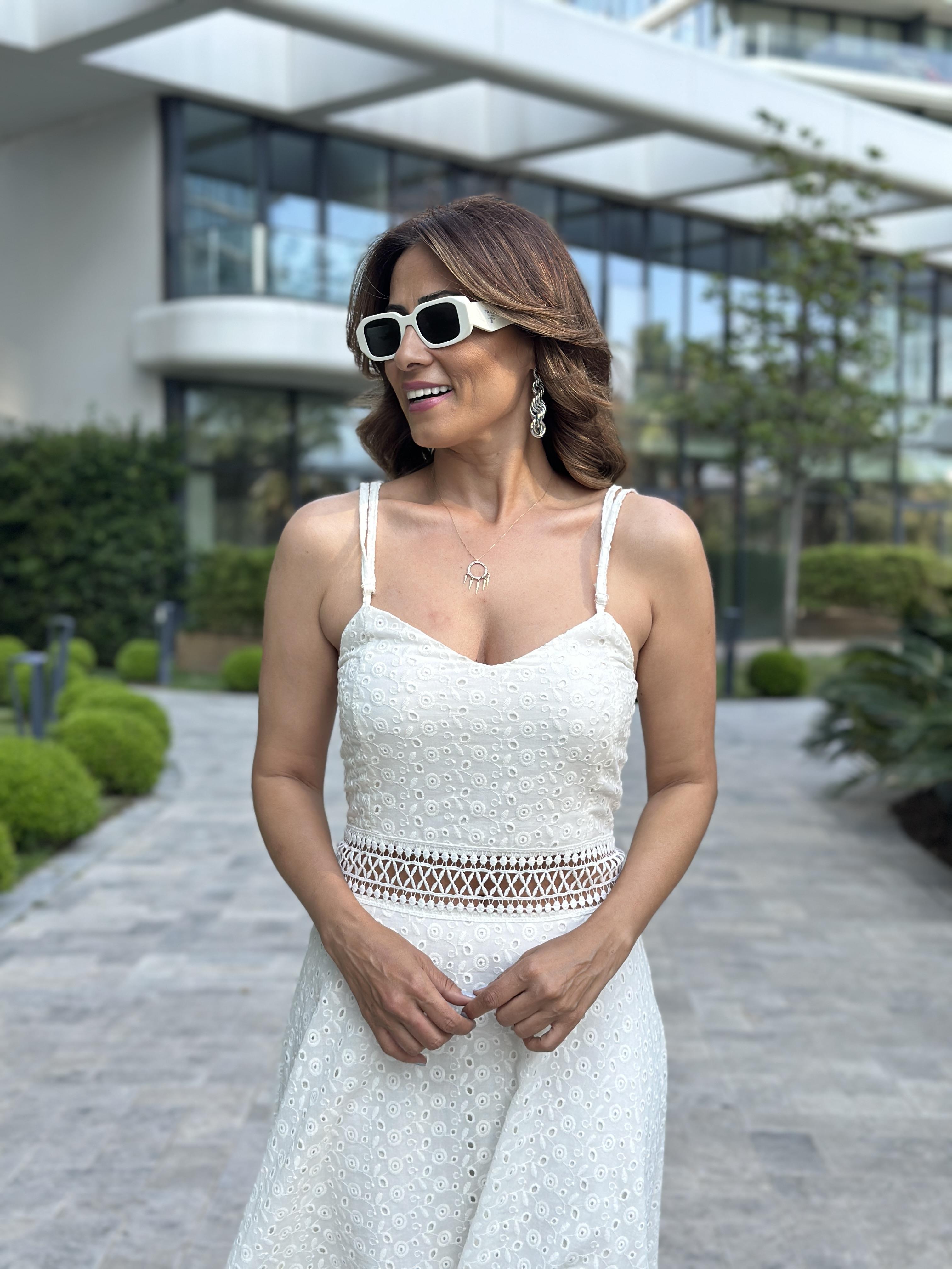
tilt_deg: -2.4
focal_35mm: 48
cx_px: 476
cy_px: 634
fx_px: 1760
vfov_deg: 39.7
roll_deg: -0.4
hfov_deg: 30.3
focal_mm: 6.86
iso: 80
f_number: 1.78
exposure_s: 1/756
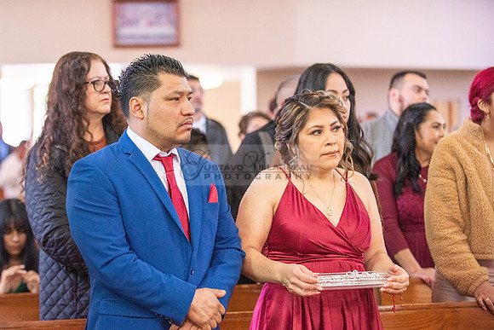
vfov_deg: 12.8
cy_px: 206
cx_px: 186
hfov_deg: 19.0
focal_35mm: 107
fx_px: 1472
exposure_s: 1/250
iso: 2000
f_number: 2.8
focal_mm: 86
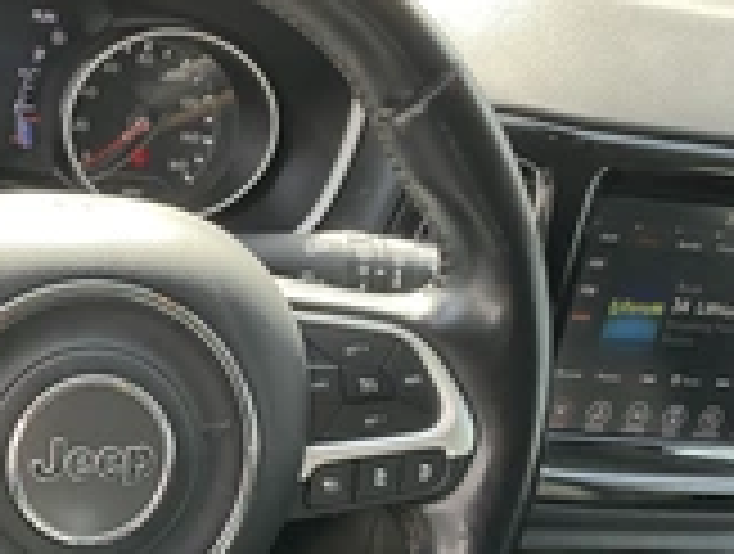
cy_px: 383
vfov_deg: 20.7
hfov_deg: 26.7
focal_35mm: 71
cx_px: 113
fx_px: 1509
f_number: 1.8
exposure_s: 1/122
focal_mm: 3
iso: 32
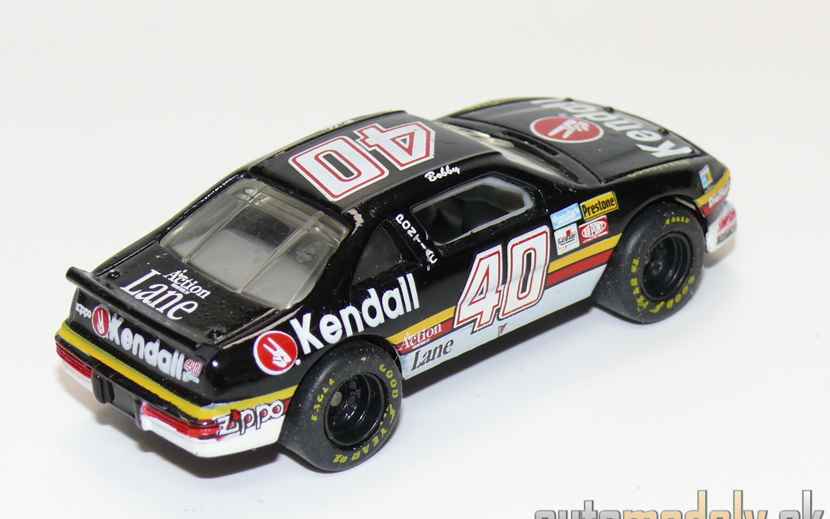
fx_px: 2534
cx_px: 414
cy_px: 256
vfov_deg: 11.7
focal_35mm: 112
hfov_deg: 18.6
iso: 100
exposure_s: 1/30
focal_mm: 13.7
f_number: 4
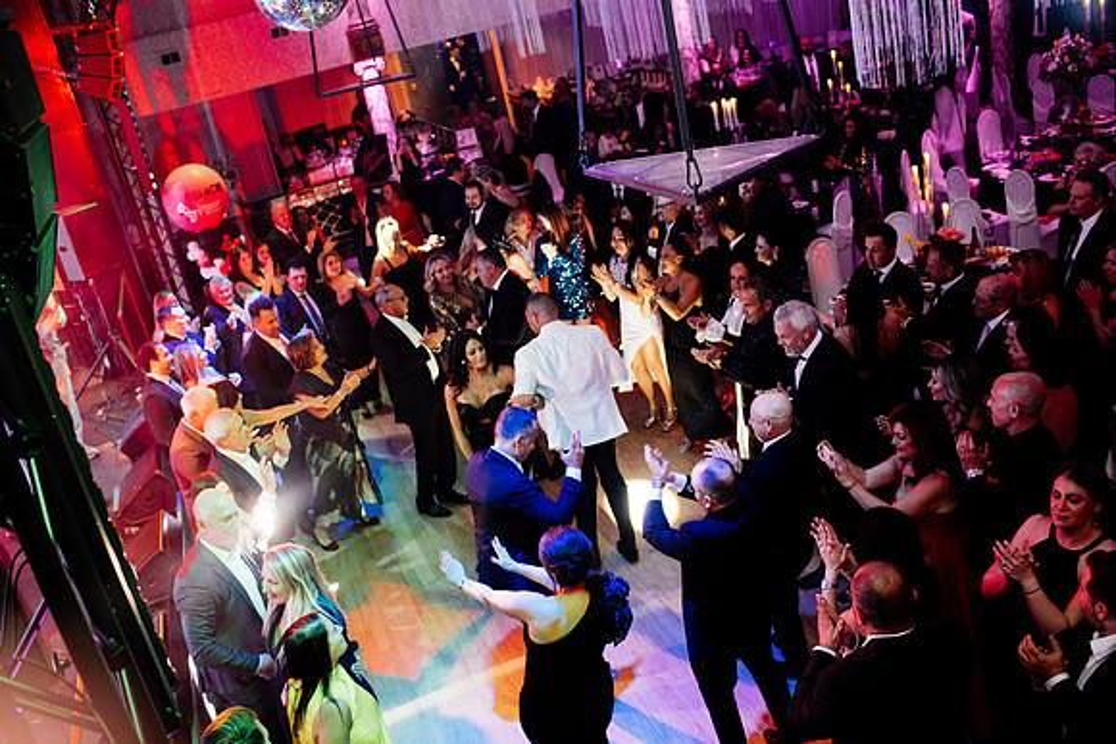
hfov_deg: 54.4
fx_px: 1085
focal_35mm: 35
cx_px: 558
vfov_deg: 37.9
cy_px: 372
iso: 2500
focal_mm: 35
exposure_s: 1/200
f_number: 2.8
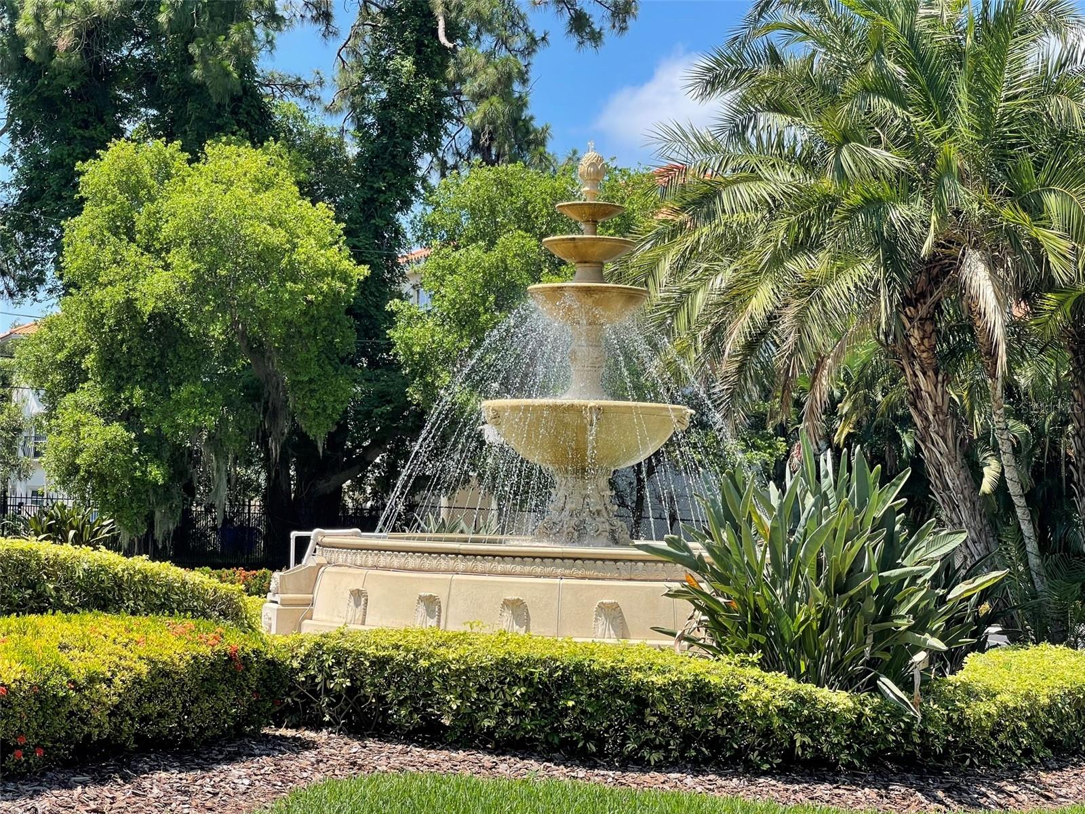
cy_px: 407
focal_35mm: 64
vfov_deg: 22.9
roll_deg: -1.5
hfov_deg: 30.3
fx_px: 2006
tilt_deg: +2.7
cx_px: 542
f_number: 2.2
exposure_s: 1/513
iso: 20
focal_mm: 7.5
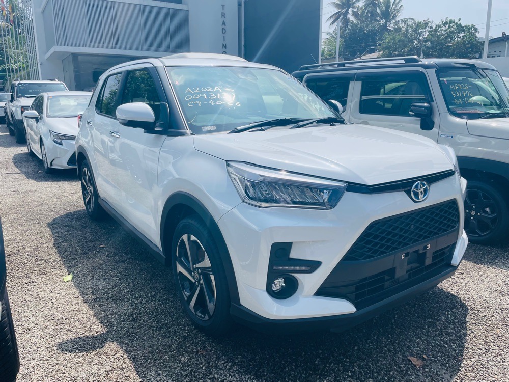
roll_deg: +0.0
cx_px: 254
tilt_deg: -13.1
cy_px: 191
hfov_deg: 67.3
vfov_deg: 53.1
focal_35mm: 26
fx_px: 382
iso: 32
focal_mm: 4.2
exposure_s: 1/4132
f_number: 1.6
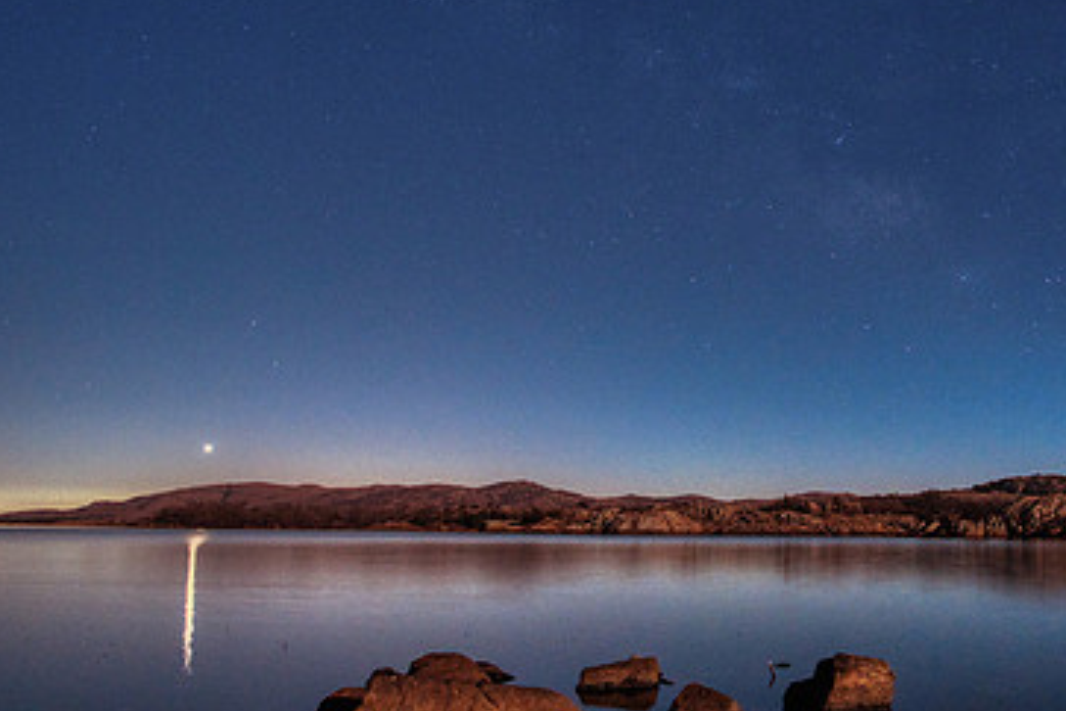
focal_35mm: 32
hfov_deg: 56.5
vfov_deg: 41.1
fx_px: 947
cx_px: 766
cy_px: 316
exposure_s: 10
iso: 2500
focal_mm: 20
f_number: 7.1
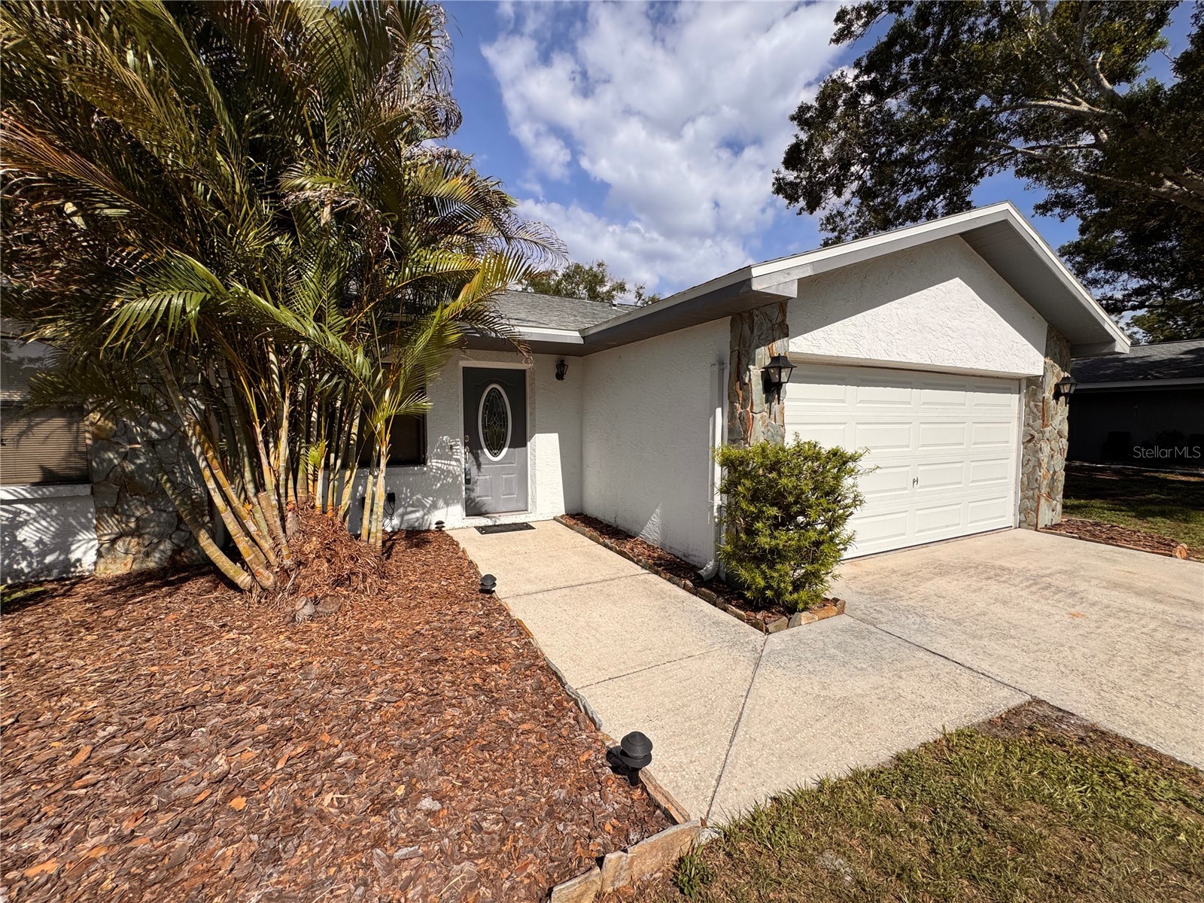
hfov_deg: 102.1
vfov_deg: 85.7
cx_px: 602
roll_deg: +0.0
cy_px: 452
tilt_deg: -4.0
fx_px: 487
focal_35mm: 14
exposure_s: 1/2985
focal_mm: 2.22
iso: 50
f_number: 2.2
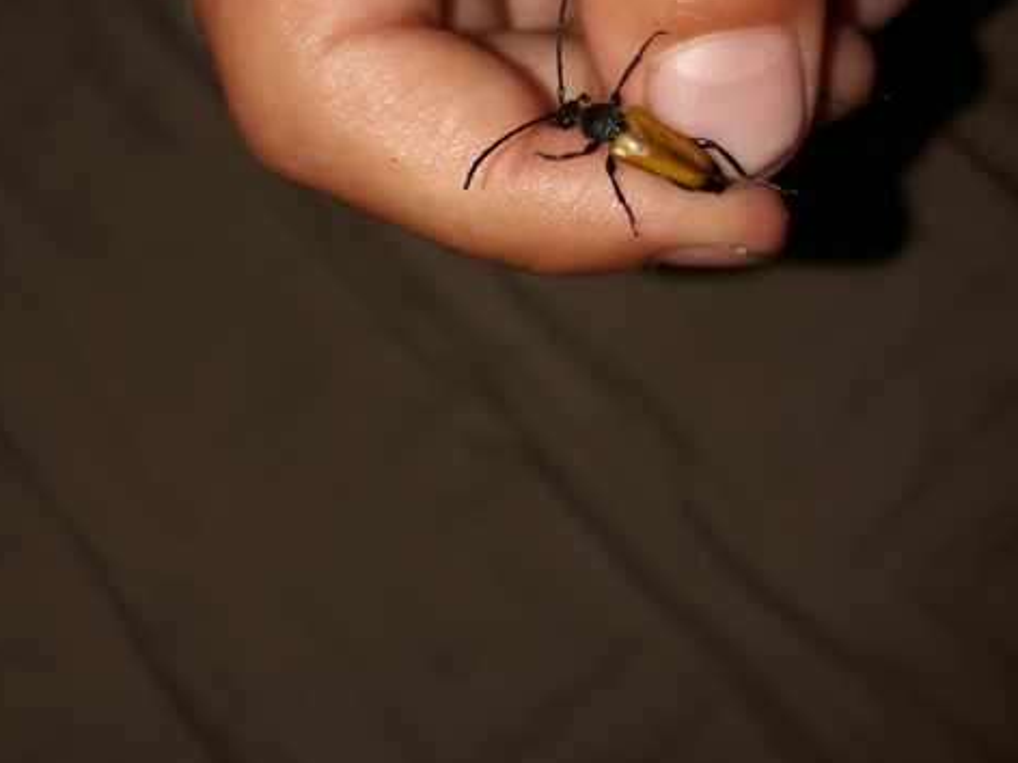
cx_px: 505
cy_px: 155
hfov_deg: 49.0
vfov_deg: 36.5
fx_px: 1118
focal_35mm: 38
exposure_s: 1/509
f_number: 1.9
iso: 40
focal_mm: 3.7
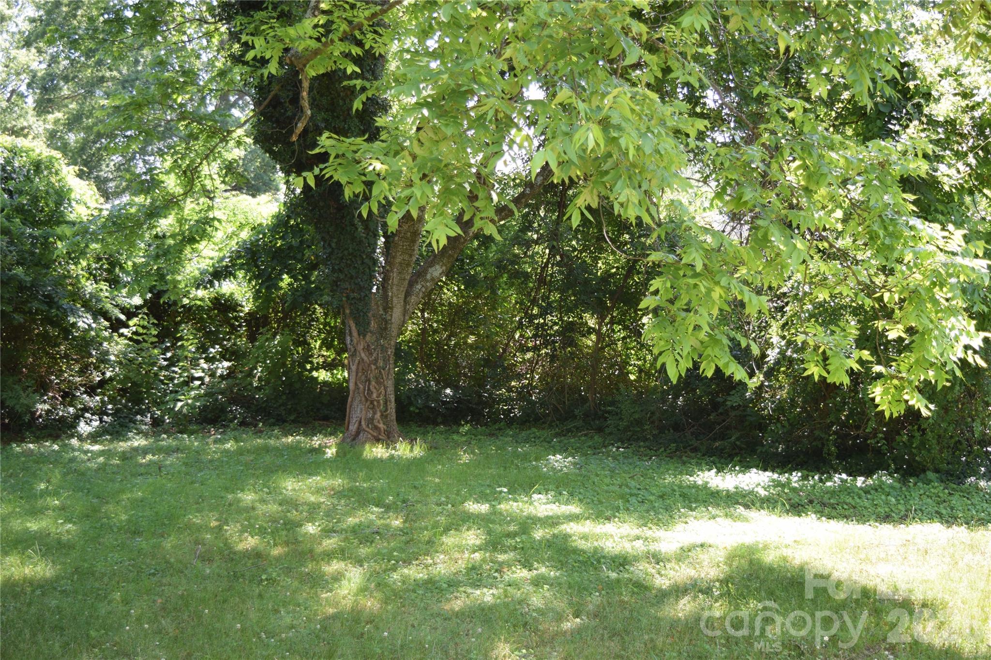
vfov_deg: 30.8
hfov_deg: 45.0
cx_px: 496
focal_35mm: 44
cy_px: 330
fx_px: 1197
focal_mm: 29
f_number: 4.2
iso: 100
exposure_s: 1/60
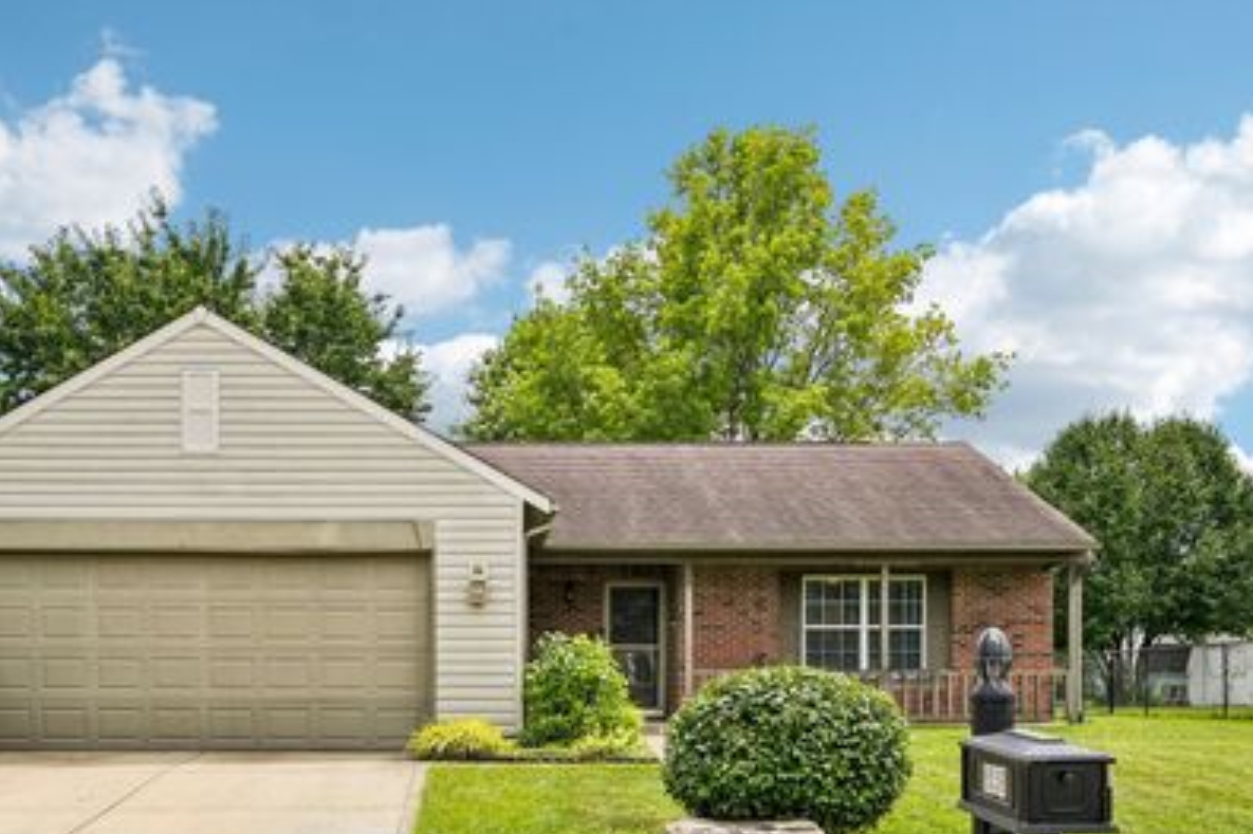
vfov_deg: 35.0
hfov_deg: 50.3
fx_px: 1322
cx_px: 485
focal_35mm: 38
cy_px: 392
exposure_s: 1/400
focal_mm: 30
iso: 100
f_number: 8
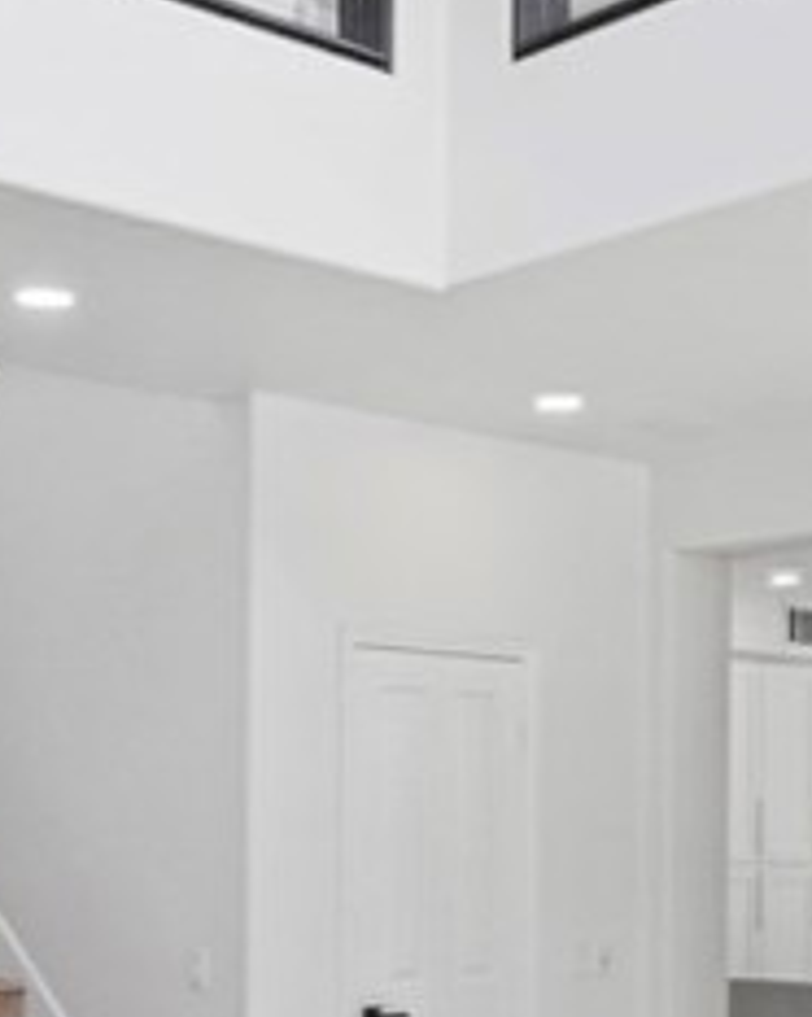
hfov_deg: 23.1
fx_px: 1985
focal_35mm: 66
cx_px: 423
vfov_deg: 27.8
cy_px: 897
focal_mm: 16
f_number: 9
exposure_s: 1/125
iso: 200
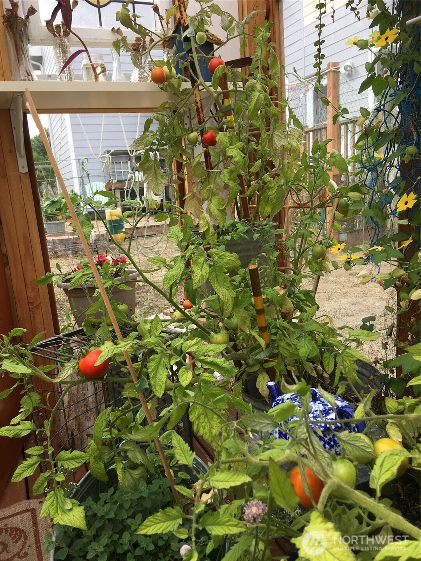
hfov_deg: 48.2
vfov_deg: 61.7
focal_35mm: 29
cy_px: 280
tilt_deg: -11.2
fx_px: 470
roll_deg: +3.8
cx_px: 210
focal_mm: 4.15
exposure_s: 1/330
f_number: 2.2
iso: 25
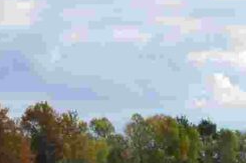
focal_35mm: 144
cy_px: 256
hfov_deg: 13.2
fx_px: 983
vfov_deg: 9.2
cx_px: 407
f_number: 11
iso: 110
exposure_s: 1/125
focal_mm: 22
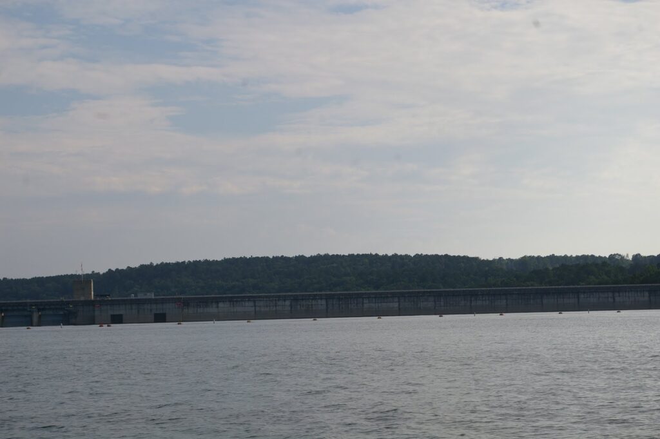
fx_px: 1511
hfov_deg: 24.6
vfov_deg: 16.5
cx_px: 330
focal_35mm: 82
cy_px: 220
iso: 200
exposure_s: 1/500
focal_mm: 55
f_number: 11
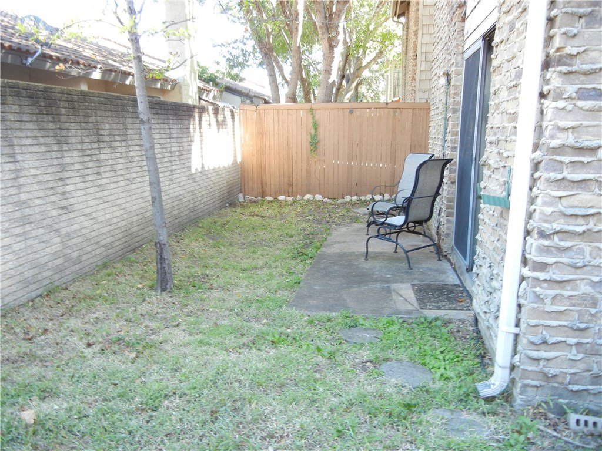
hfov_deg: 60.0
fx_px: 522
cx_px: 301
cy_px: 226
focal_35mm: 30
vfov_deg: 46.8
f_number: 3.5
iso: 175
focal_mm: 5.4
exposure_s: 1/30
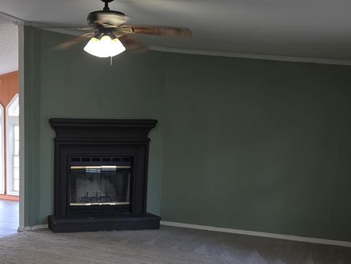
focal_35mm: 45
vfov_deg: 31.7
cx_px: 56
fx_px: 457
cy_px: 195
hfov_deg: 39.8
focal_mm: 6.3
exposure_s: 1/60
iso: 50
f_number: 1.7
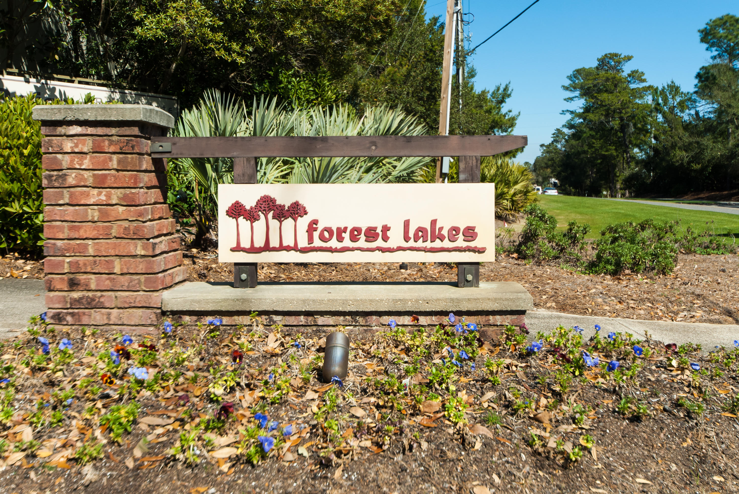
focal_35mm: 36
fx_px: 740
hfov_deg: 53.1
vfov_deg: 37.0
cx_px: 370
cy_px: 247
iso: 200
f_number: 8
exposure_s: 1/250
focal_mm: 24
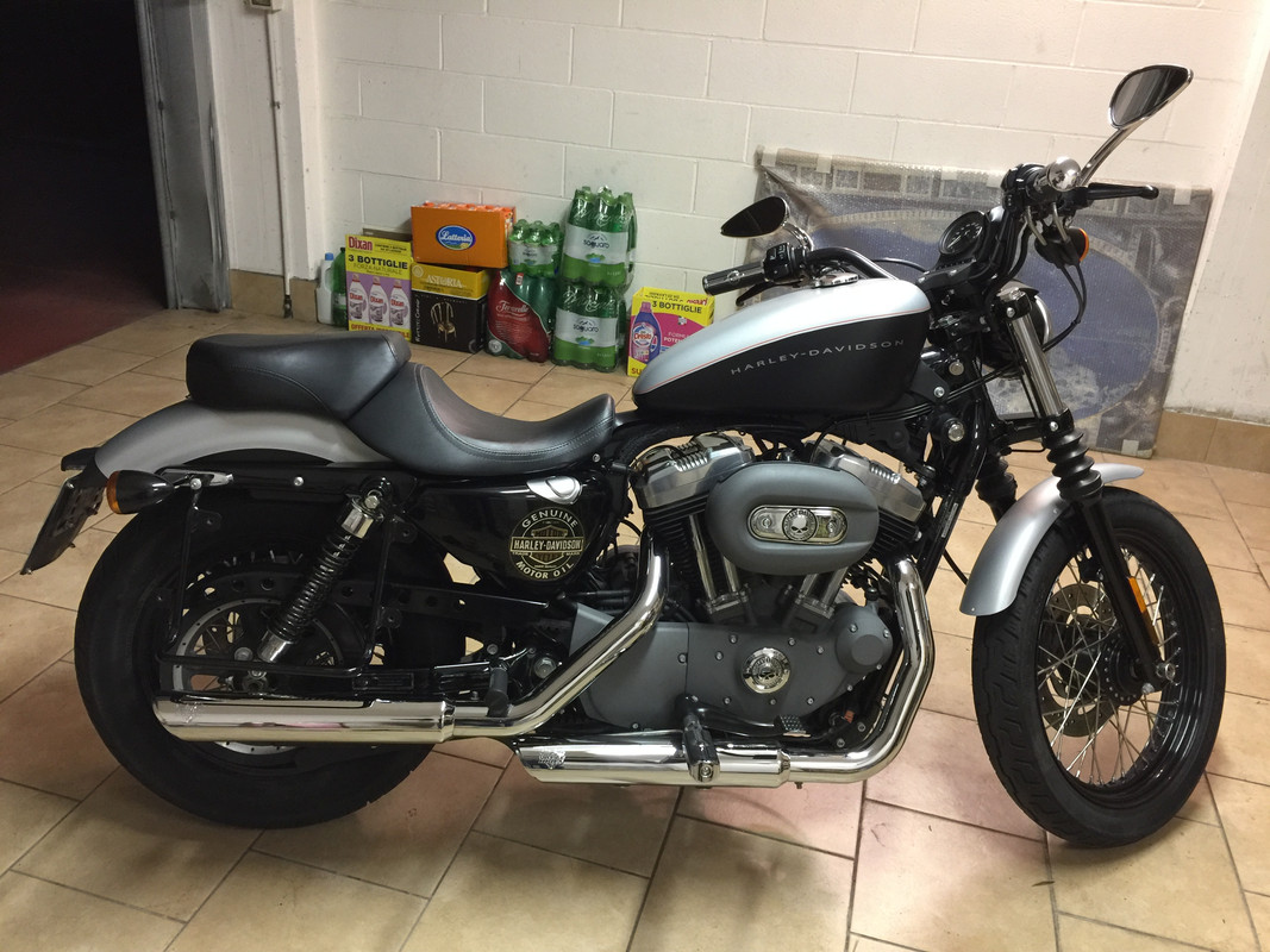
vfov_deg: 48.2
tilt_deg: -25.3
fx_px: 1064
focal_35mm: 29
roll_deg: -5.3
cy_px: 476
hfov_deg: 61.7
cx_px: 635
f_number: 2.2
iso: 100
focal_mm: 4.15
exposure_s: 1/17
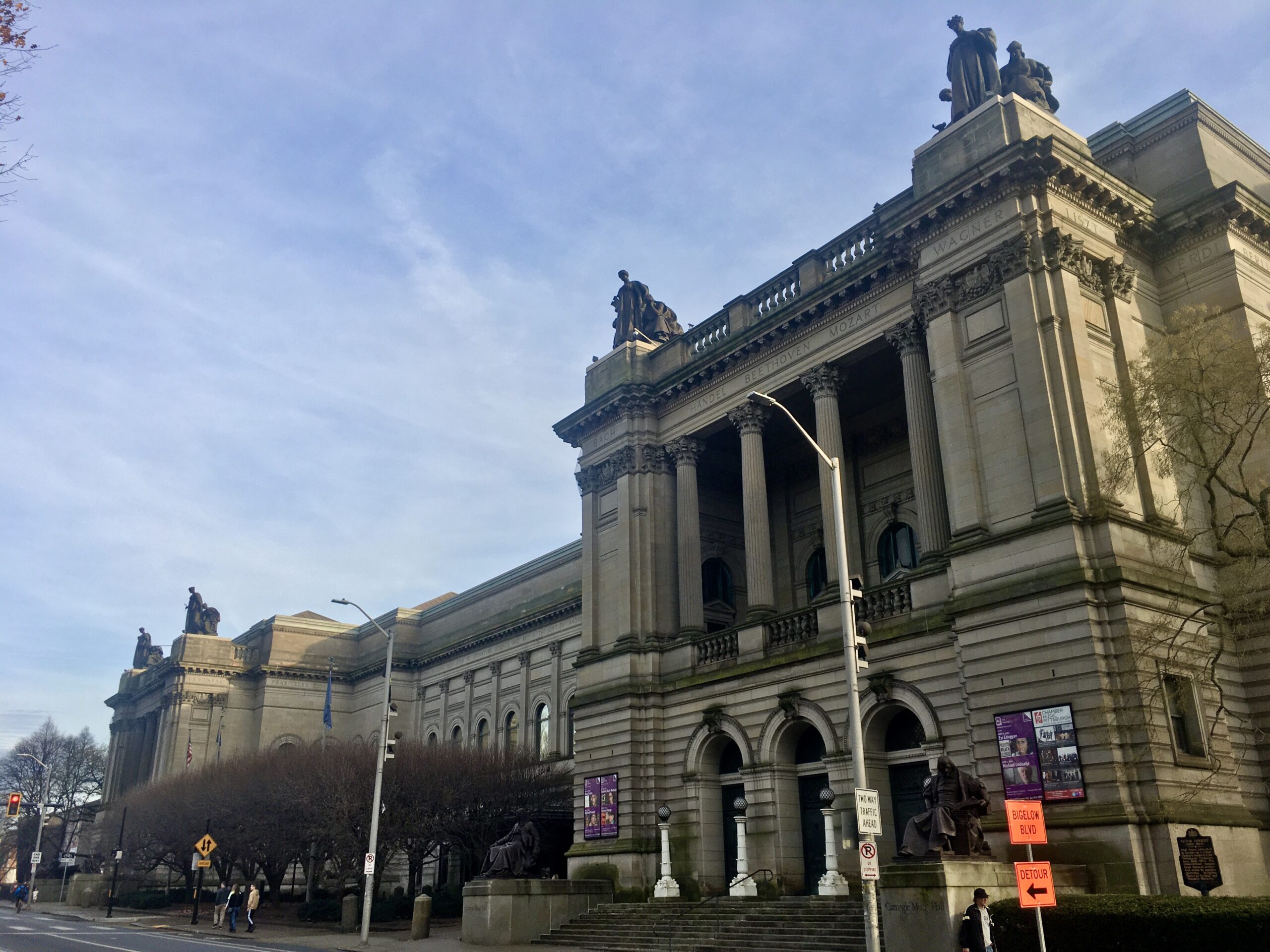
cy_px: 476
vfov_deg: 48.2
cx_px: 635
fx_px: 1064
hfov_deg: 61.7
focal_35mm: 29
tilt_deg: +23.0
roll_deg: +0.3
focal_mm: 4.15
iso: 25
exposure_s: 1/864
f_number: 2.2
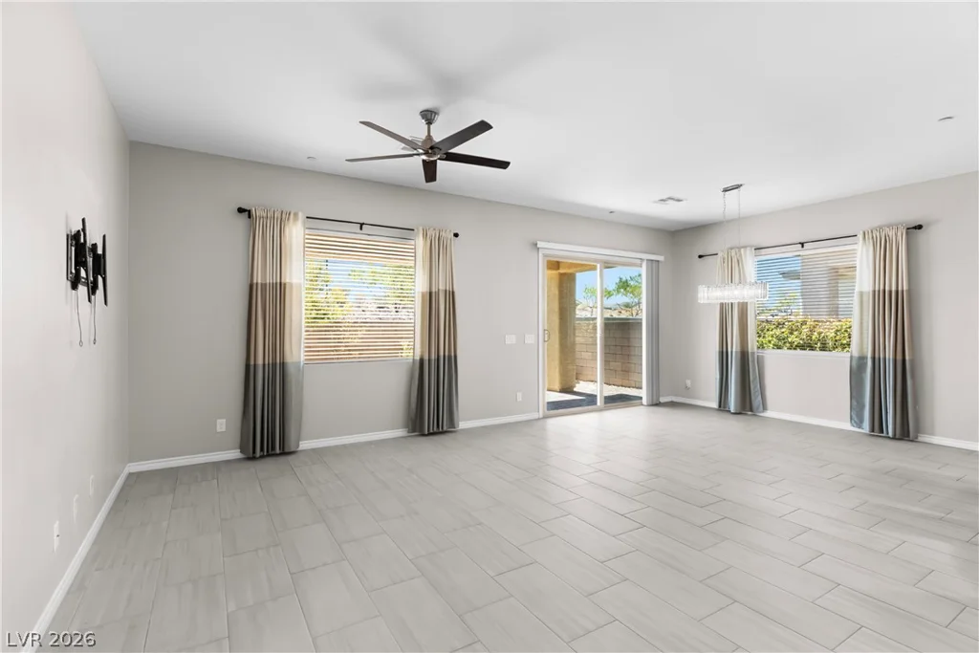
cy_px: 326
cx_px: 490
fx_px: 462
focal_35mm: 17
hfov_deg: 93.3
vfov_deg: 70.5
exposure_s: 1/13
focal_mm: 17
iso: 400
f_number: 8
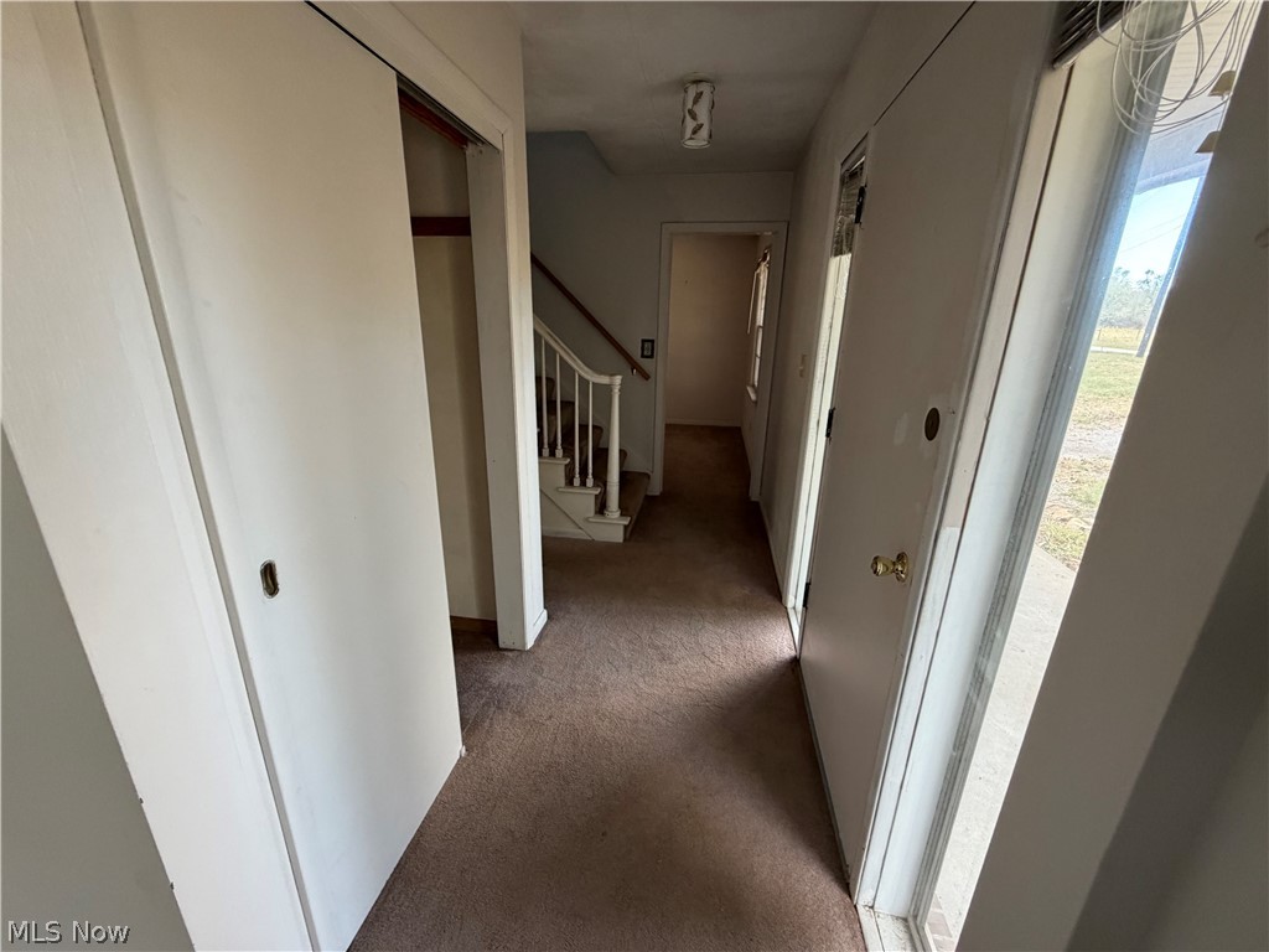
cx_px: 634
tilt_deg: -17.4
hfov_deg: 102.1
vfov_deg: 85.7
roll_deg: -1.1
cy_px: 476
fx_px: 513
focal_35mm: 14
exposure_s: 1/121
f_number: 2.2
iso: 320
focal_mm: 2.22
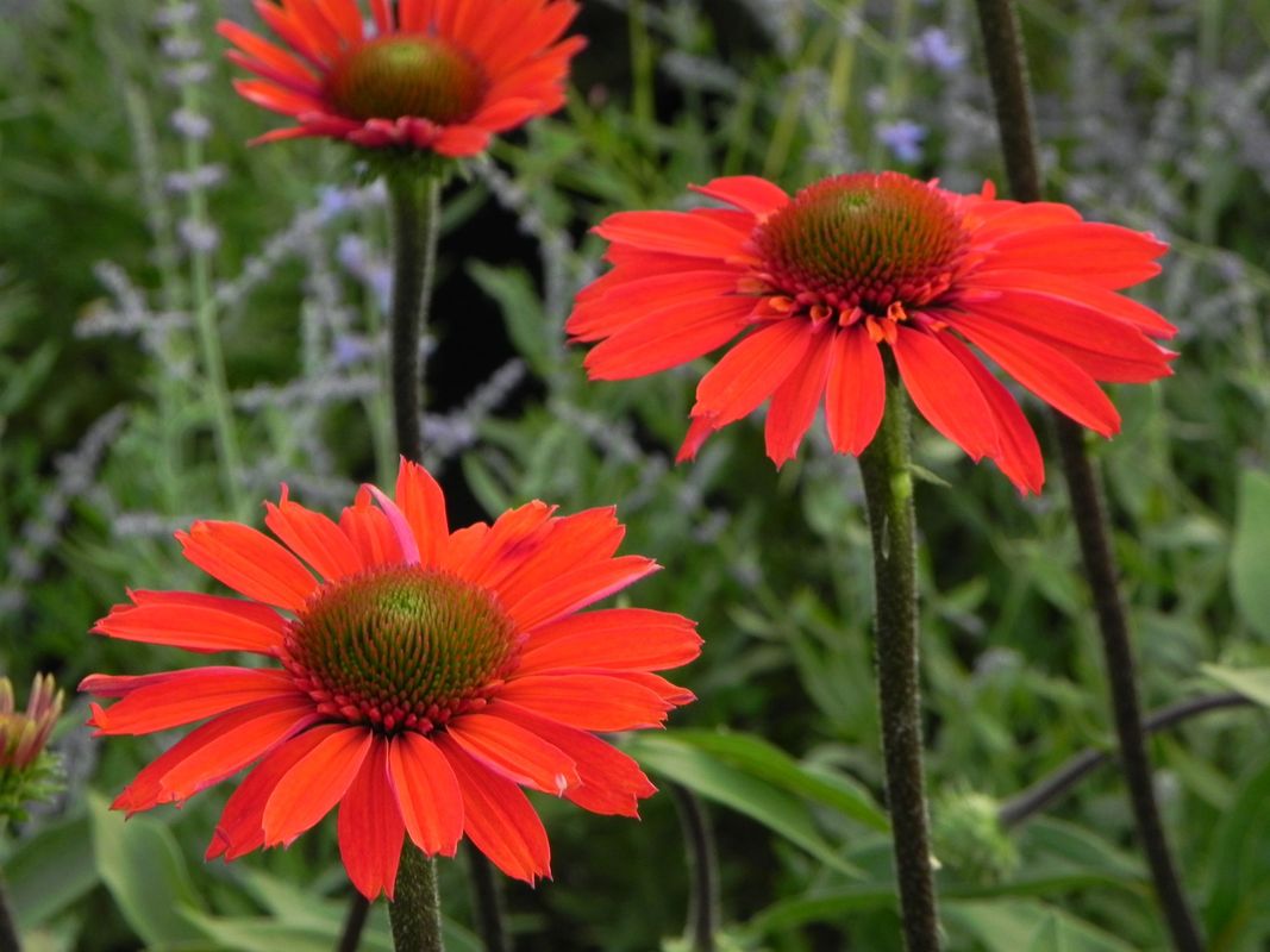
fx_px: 5943
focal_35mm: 162
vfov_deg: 9.2
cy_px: 476
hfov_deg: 12.2
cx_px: 635
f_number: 5
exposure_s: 1/25
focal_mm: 28.8
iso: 160
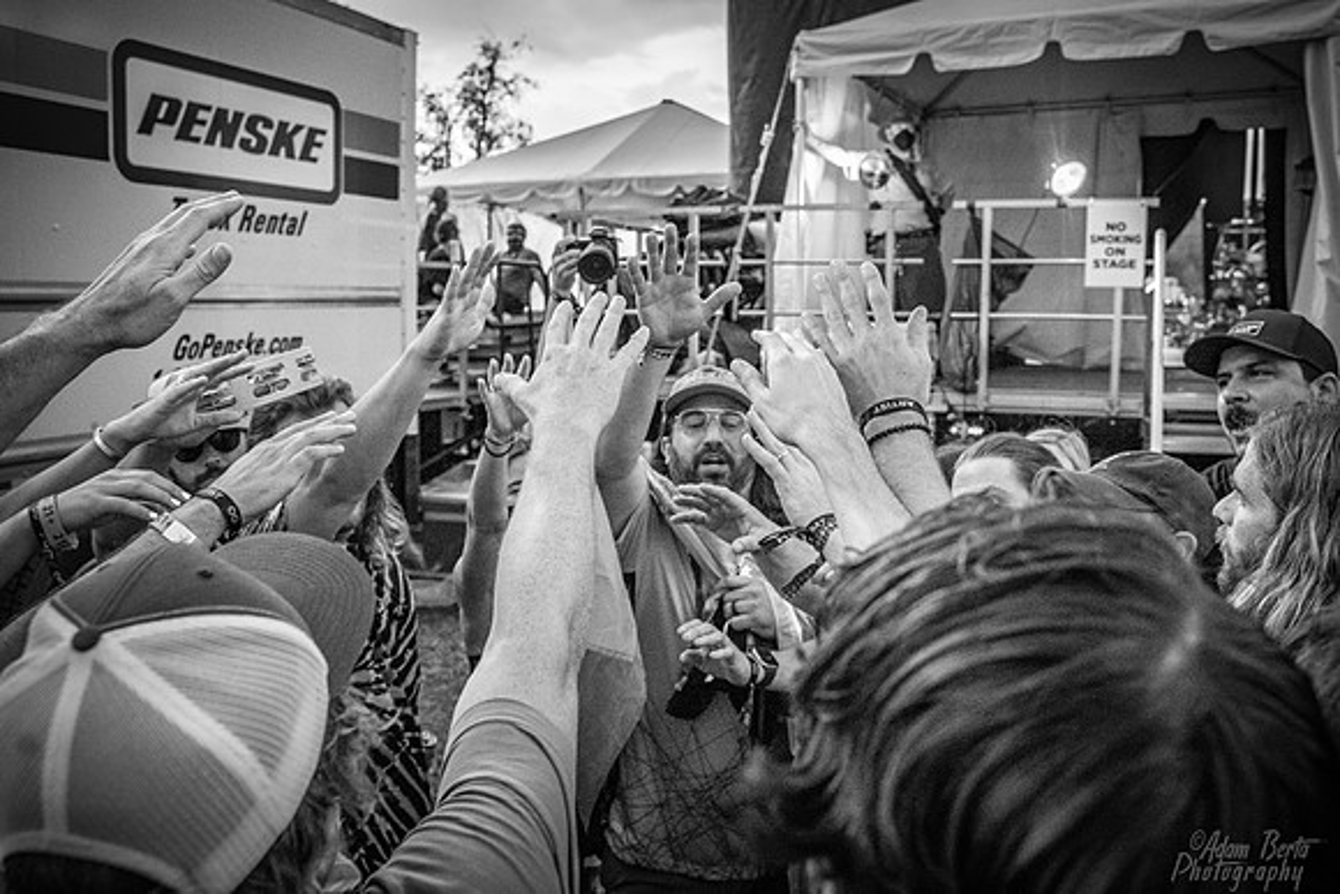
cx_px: 693
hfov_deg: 60.7
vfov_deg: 42.7
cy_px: 432
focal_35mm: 31
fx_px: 1143
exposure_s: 1/250
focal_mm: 28
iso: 6400
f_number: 5.6
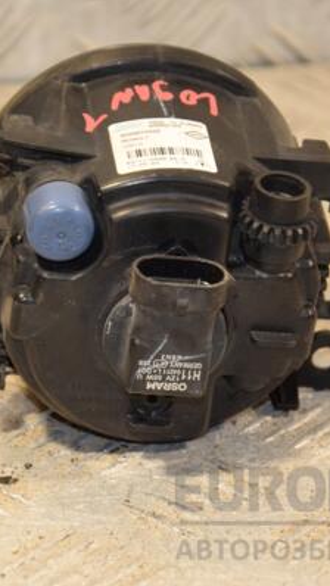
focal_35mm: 249
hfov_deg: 4.9
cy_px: 293
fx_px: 3869
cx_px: 147
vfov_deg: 8.7
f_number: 5.6
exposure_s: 1/200
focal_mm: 105
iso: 800
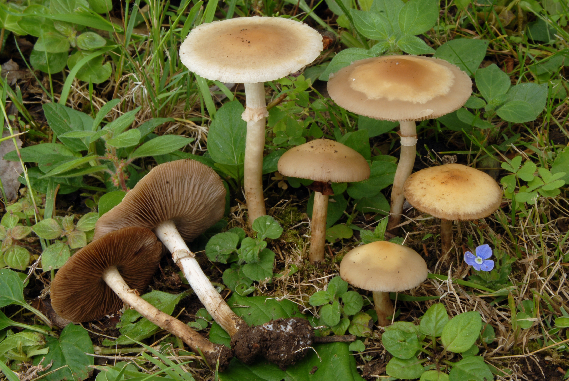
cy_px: 190
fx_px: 1472
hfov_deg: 21.9
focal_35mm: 93
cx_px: 284
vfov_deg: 14.7
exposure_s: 1/5
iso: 100
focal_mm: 62
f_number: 22
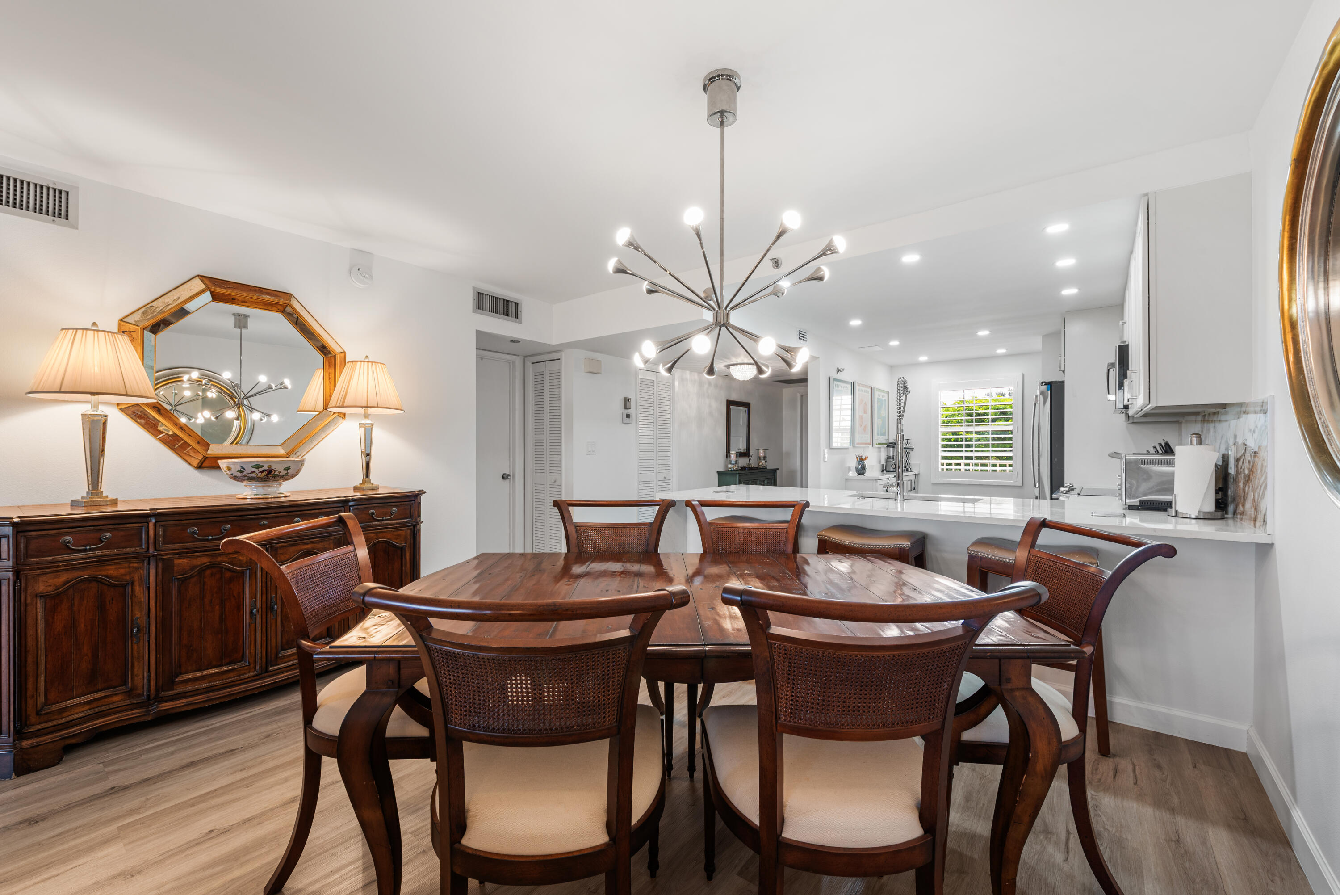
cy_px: 448
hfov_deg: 100.4
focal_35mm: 15
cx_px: 670
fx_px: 559
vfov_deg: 77.4
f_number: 9
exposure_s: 1/1.67
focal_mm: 15
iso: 100
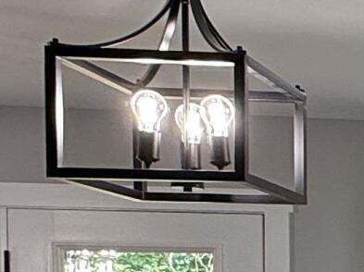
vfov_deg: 13.2
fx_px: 1124
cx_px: 871
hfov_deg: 13.5
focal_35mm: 107
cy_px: 371
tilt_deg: -1.2
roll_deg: -0.6
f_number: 2.2
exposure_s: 1/120
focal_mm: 2.22
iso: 125
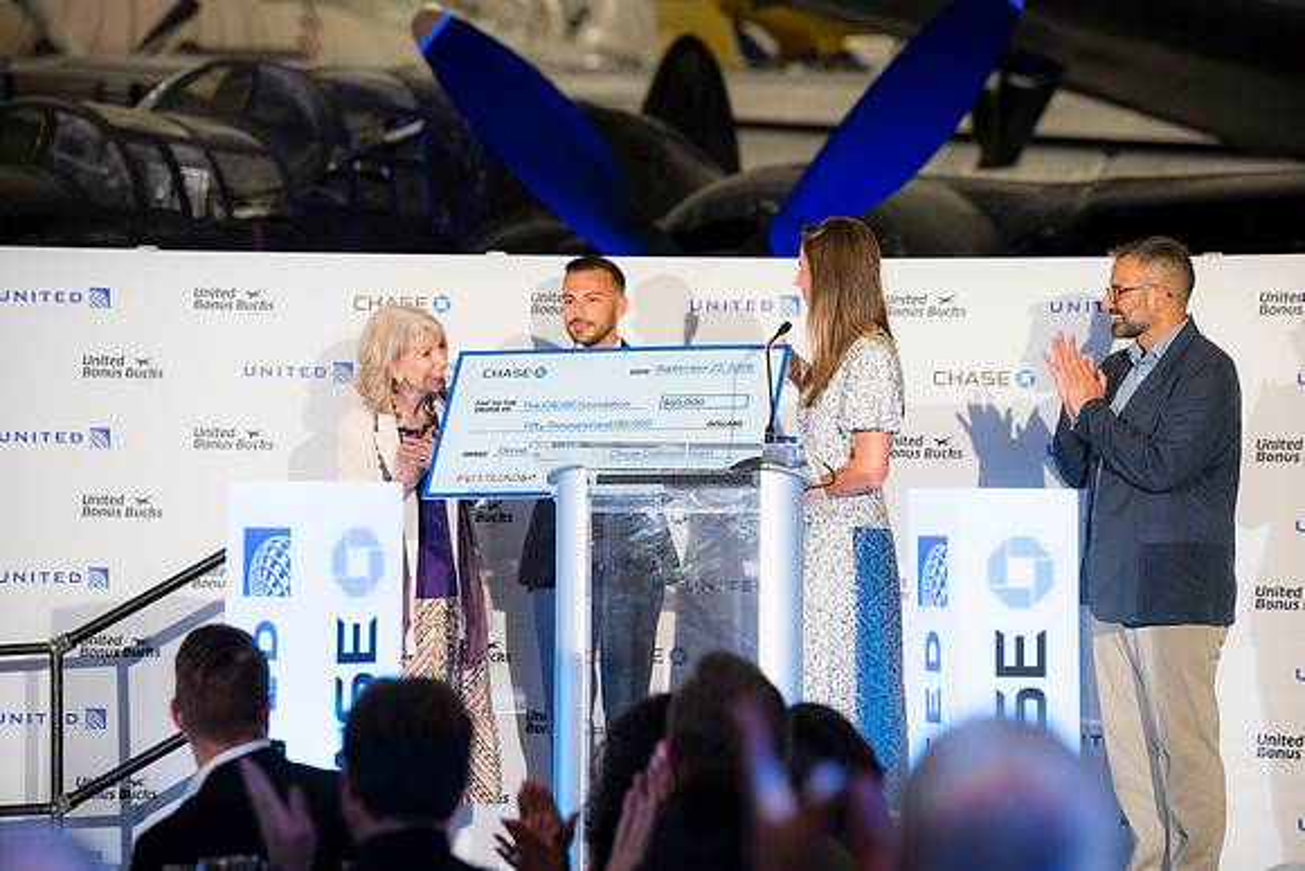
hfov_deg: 13.7
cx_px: 652
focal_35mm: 150
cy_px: 436
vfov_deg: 9.2
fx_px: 5439
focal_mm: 150
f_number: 4
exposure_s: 1/80
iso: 1600
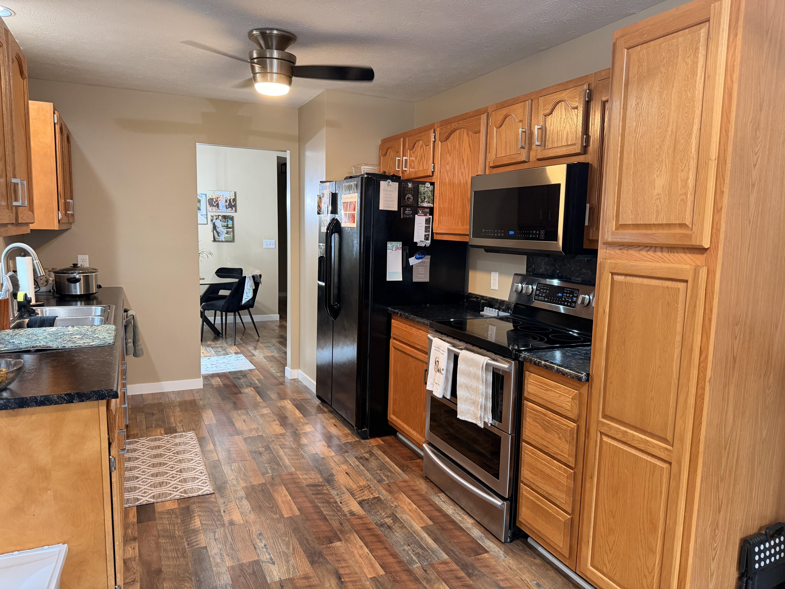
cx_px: 392
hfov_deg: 71.6
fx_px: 544
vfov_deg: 56.8
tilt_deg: -7.6
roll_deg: -1.4
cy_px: 294
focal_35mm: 24
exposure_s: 1/60
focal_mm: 6.76
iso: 320
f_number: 1.78
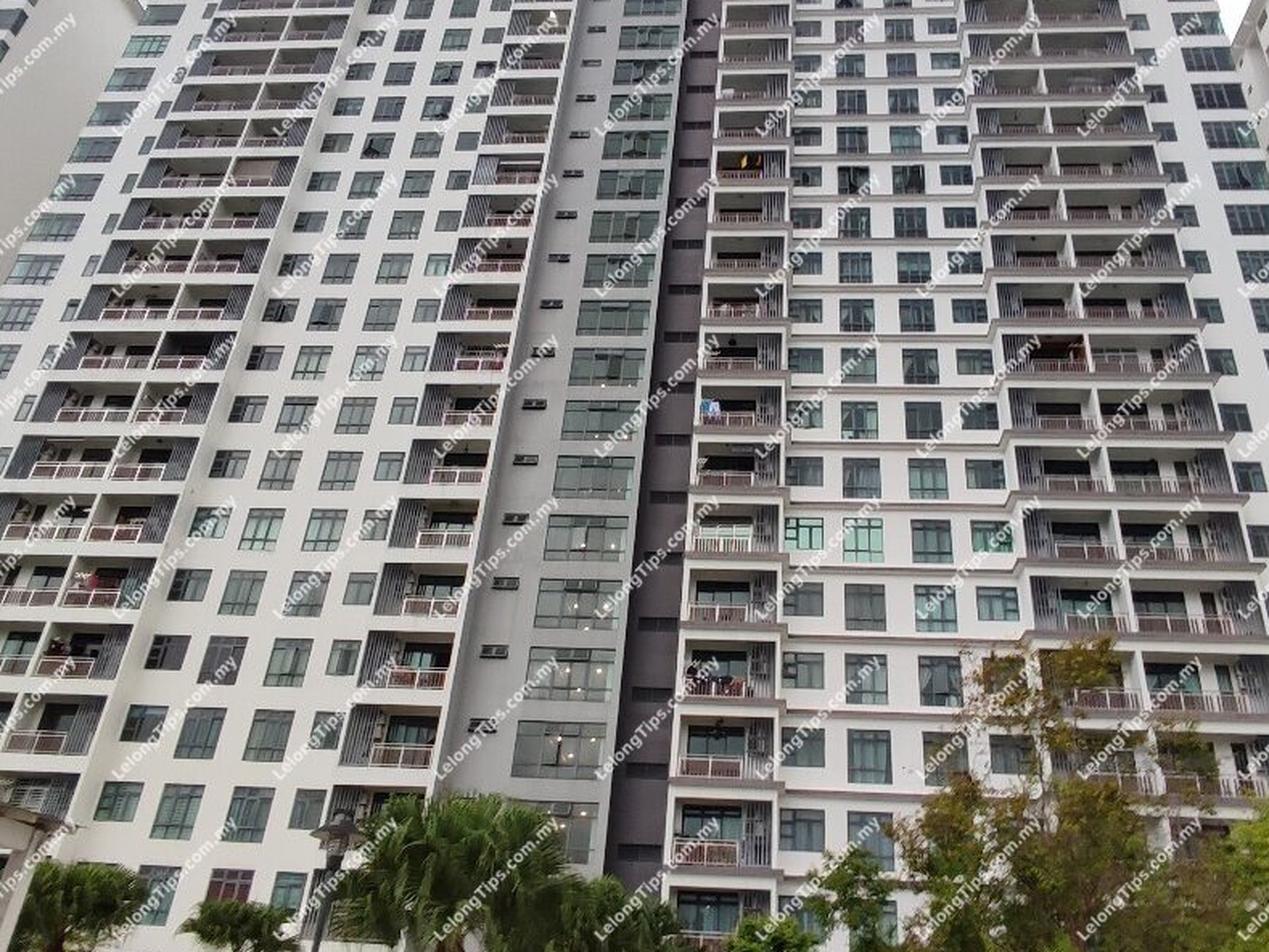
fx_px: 953
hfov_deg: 67.3
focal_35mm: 26
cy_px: 445
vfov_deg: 53.0
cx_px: 642
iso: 98
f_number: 2.2
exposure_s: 1/100
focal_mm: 1.65
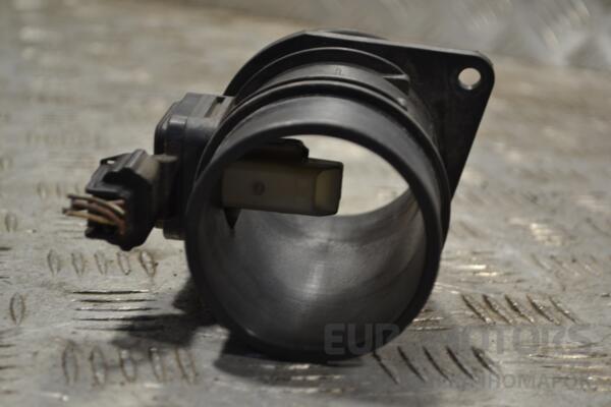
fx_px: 1273
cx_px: 306
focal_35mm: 75
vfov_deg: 18.2
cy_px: 204
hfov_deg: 27.0
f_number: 5.6
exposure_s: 1/30
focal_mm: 50
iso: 200
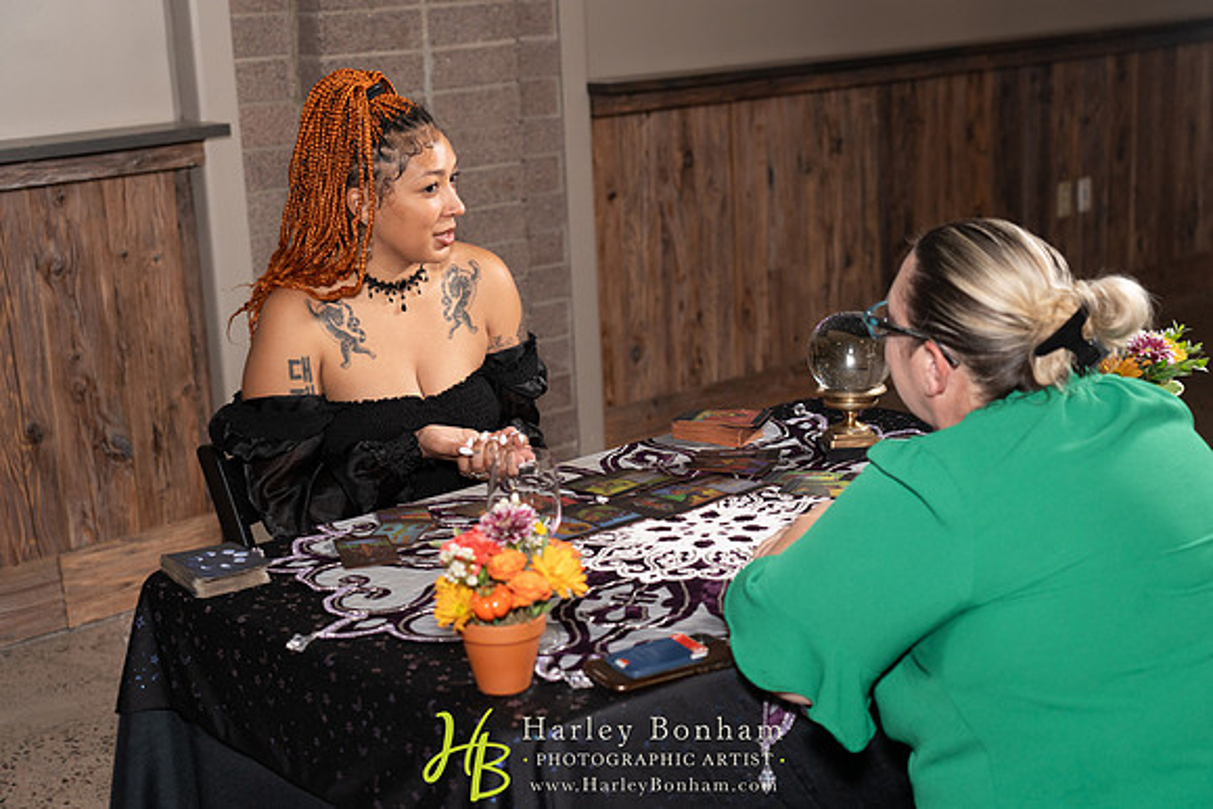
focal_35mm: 56
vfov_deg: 24.2
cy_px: 404
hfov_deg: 35.6
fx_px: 1887
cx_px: 606
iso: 1250
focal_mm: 56
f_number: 4
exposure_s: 1/125
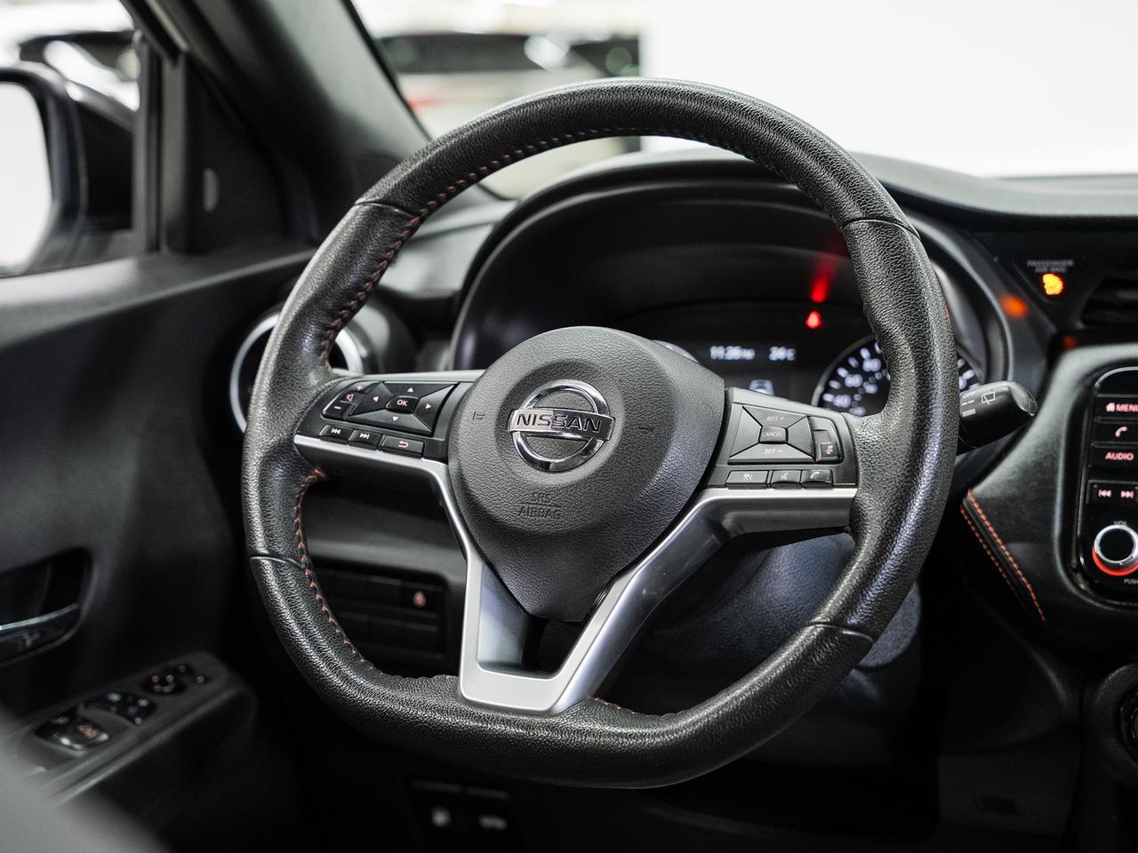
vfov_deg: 25.4
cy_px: 426
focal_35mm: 58
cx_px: 569
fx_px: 1895
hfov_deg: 33.4
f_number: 4
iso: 1250
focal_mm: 53.3
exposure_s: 1/40
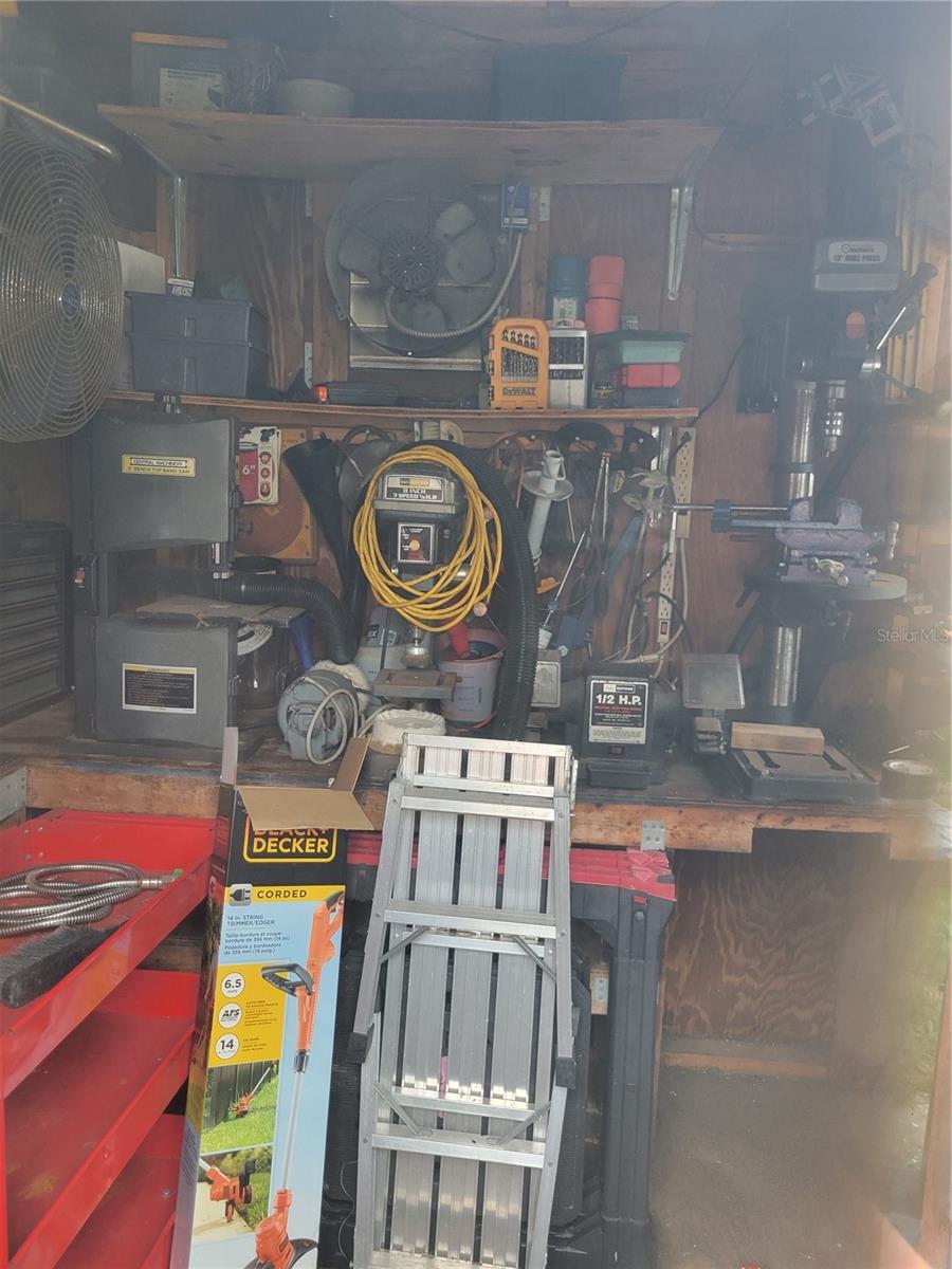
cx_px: 476
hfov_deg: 53.1
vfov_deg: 67.3
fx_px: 953
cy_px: 634
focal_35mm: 26
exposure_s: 1/60
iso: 200
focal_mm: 5.4
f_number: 1.8
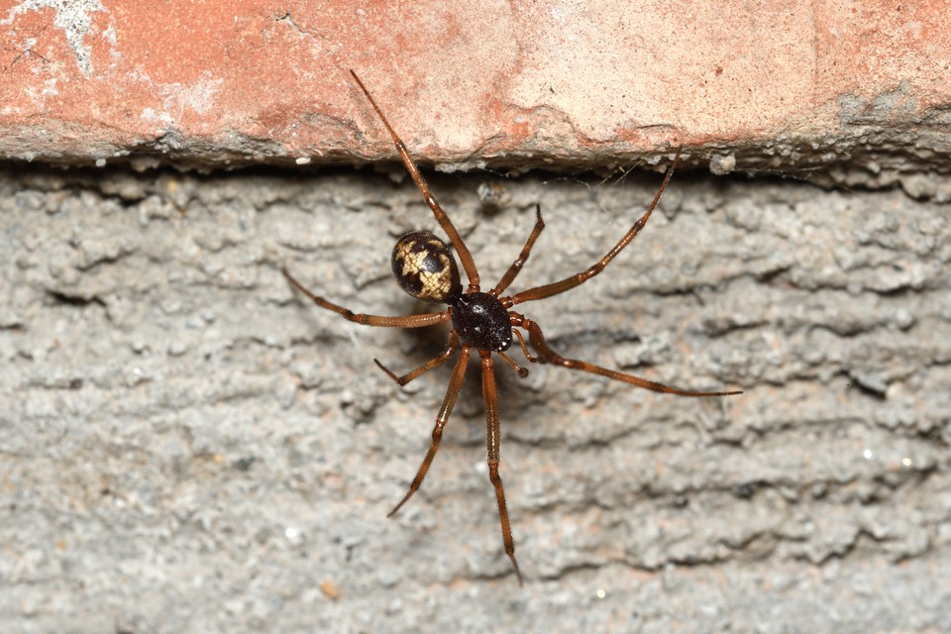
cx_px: 476
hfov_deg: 9.1
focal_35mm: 225
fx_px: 5943
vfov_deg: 6.1
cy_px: 317
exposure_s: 1/250
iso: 400
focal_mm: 150
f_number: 10
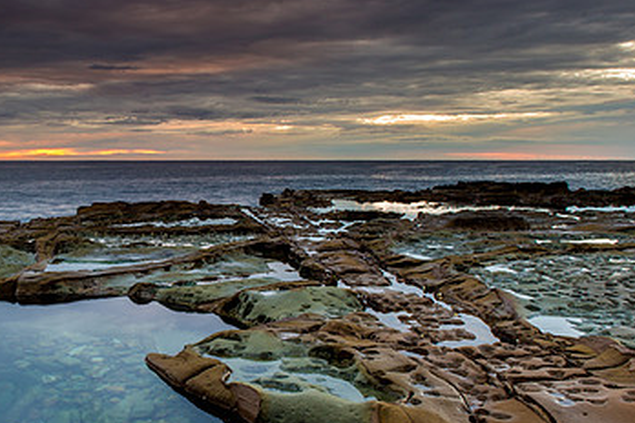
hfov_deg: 45.4
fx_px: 723
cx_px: 141
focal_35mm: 41
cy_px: 230
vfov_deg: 32.6
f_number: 11
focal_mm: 24
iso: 100
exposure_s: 1/1.25
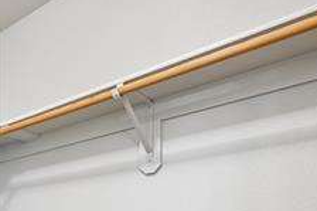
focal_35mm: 40
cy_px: 249
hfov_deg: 40.2
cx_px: -24
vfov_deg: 29.1
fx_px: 352
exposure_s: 1/2
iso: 400
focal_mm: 14
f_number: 10
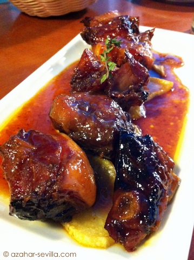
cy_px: 130
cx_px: 97
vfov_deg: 52.7
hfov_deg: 40.6
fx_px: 262
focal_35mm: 35
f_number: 2.8
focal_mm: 3.85
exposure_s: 1/15
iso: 1000
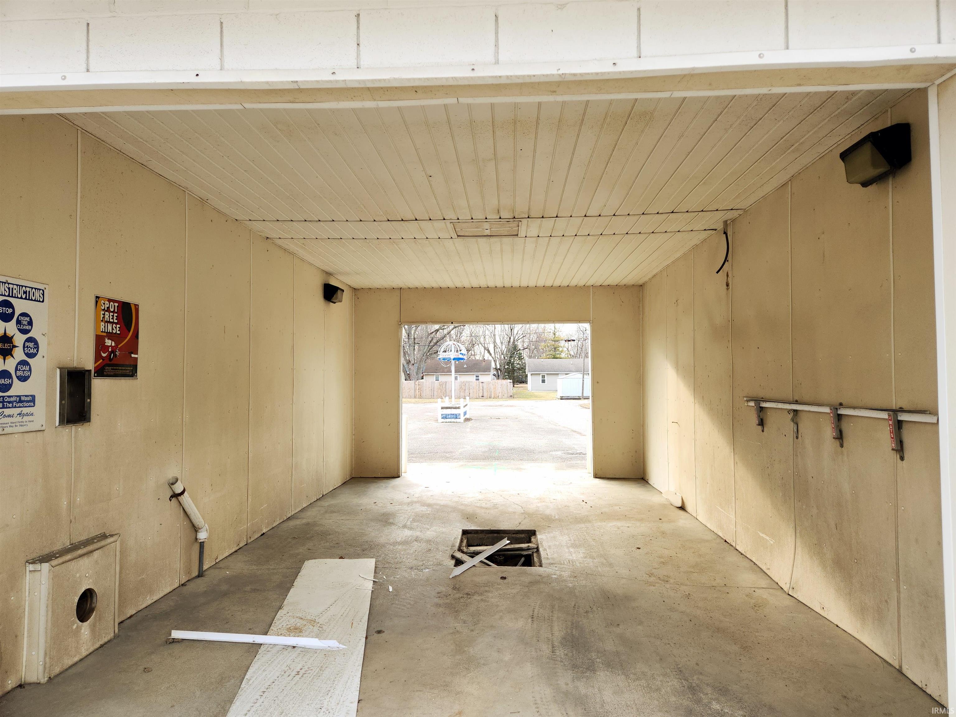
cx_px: 478
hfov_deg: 73.9
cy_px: 358
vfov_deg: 58.9
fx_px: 635
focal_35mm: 23
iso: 20
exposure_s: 1/131
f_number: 1.8
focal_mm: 5.4
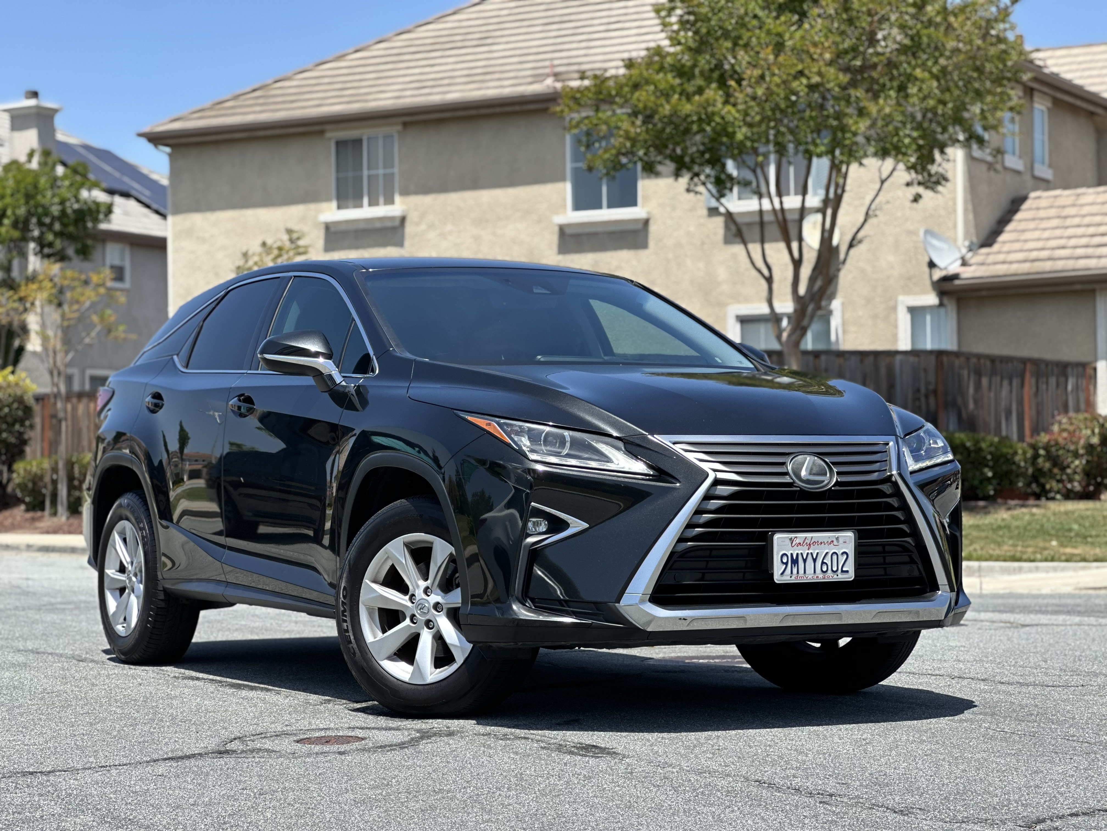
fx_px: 2462
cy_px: 416
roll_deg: +1.4
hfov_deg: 25.3
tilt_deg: +2.5
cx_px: 554
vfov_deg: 19.1
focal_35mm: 77
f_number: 2.8
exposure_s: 1/180
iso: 25
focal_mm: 9
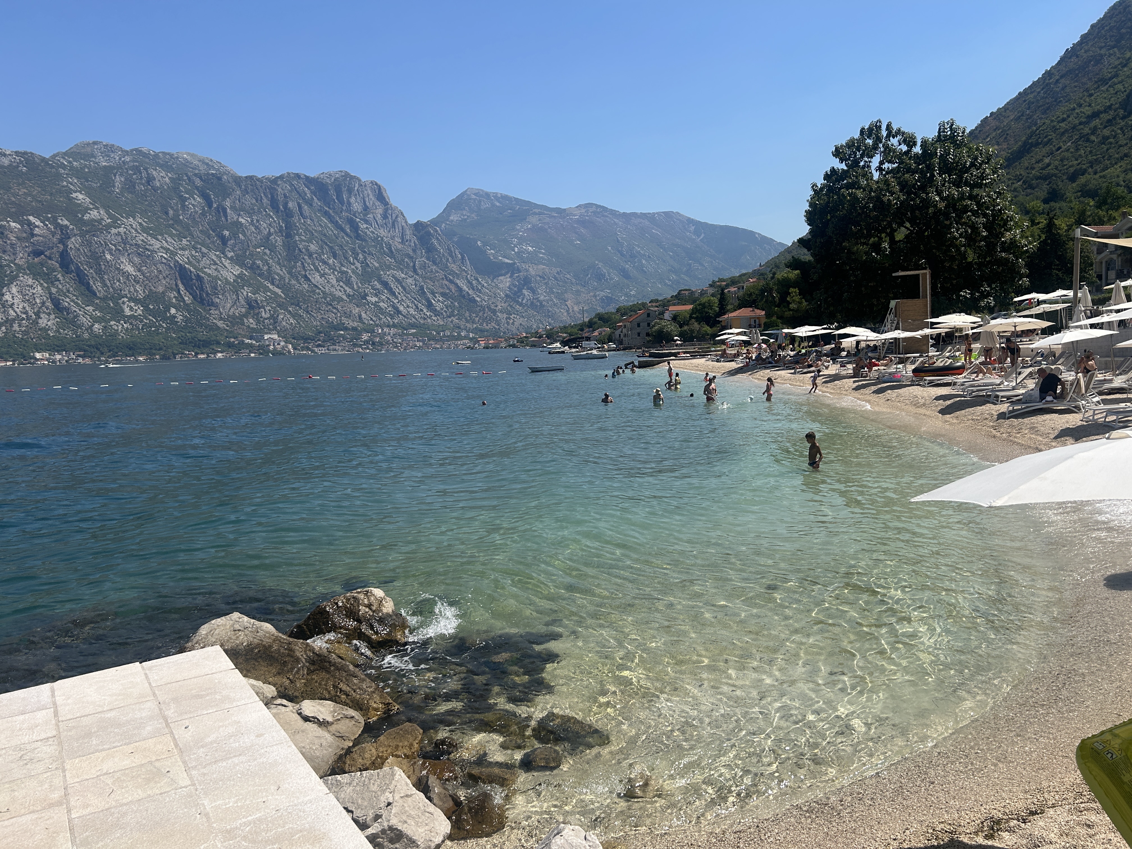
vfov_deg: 53.1
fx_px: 850
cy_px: 424
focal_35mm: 26
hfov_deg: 67.3
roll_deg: +1.6
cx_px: 566
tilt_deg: -4.6
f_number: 1.5
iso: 50
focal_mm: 5.7
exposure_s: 1/5587
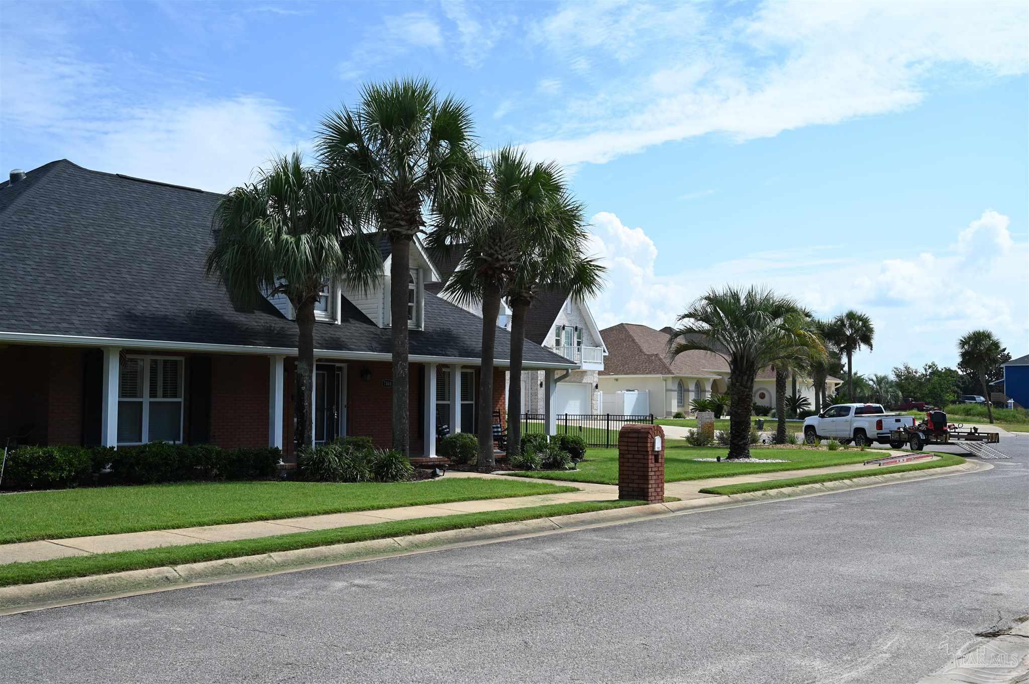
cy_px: 342
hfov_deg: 50.7
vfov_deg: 35.0
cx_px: 514
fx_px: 1085
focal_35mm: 38
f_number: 7.1
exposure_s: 1/400
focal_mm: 38
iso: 100
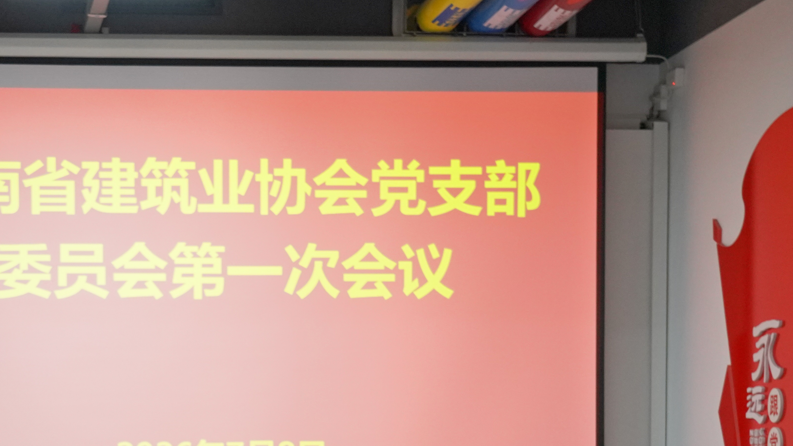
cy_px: 582
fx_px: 2166
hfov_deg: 20.5
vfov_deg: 11.5
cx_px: 160
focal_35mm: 103
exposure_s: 1/160
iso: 2000
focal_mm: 40
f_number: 4
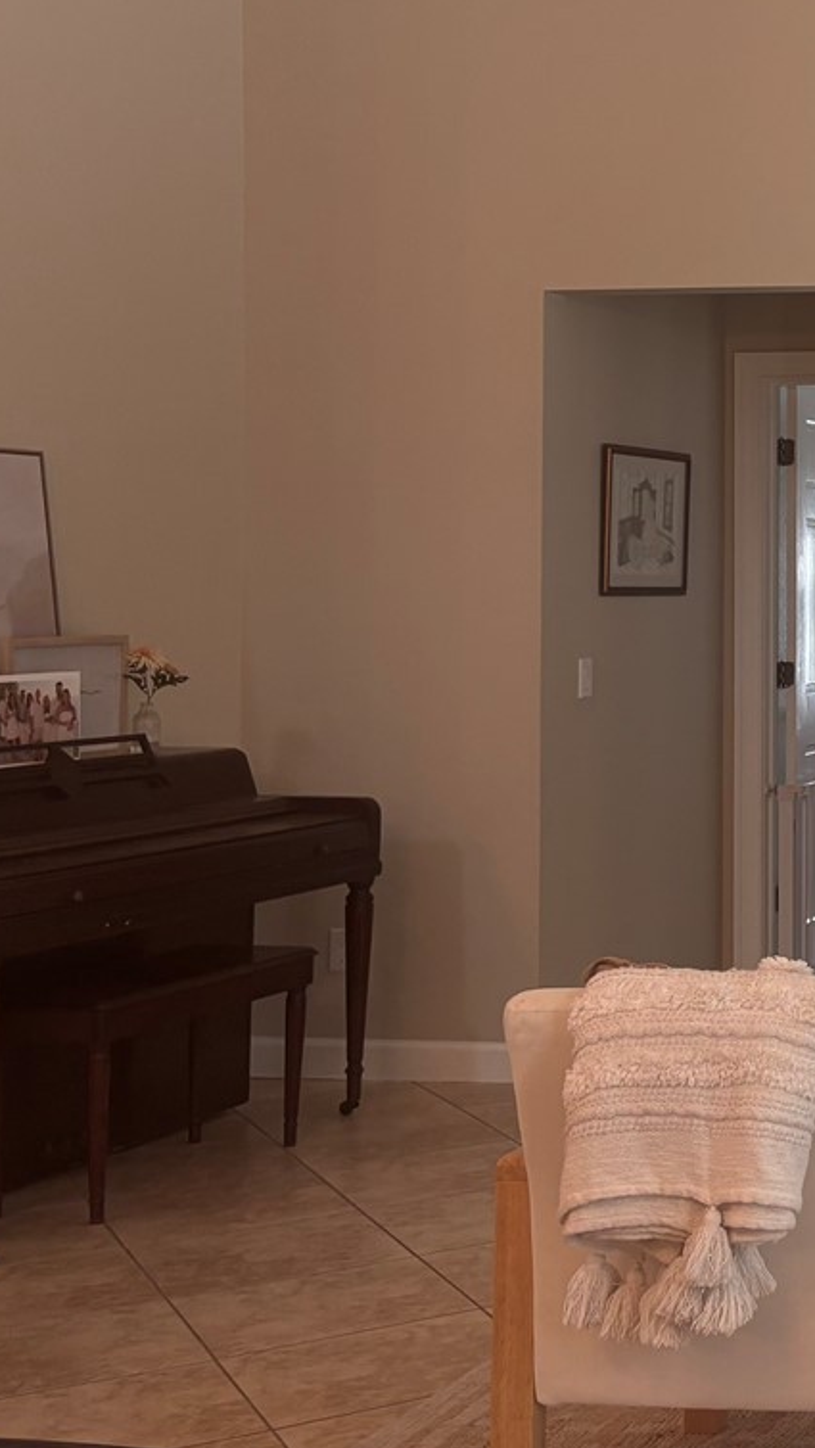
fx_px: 2304
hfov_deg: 16.6
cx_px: 1479
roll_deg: +0.4
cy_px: 512
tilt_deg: +1.4
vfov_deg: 34.6
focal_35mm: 60
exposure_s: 1/60
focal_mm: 5.96
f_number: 1.6
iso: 80
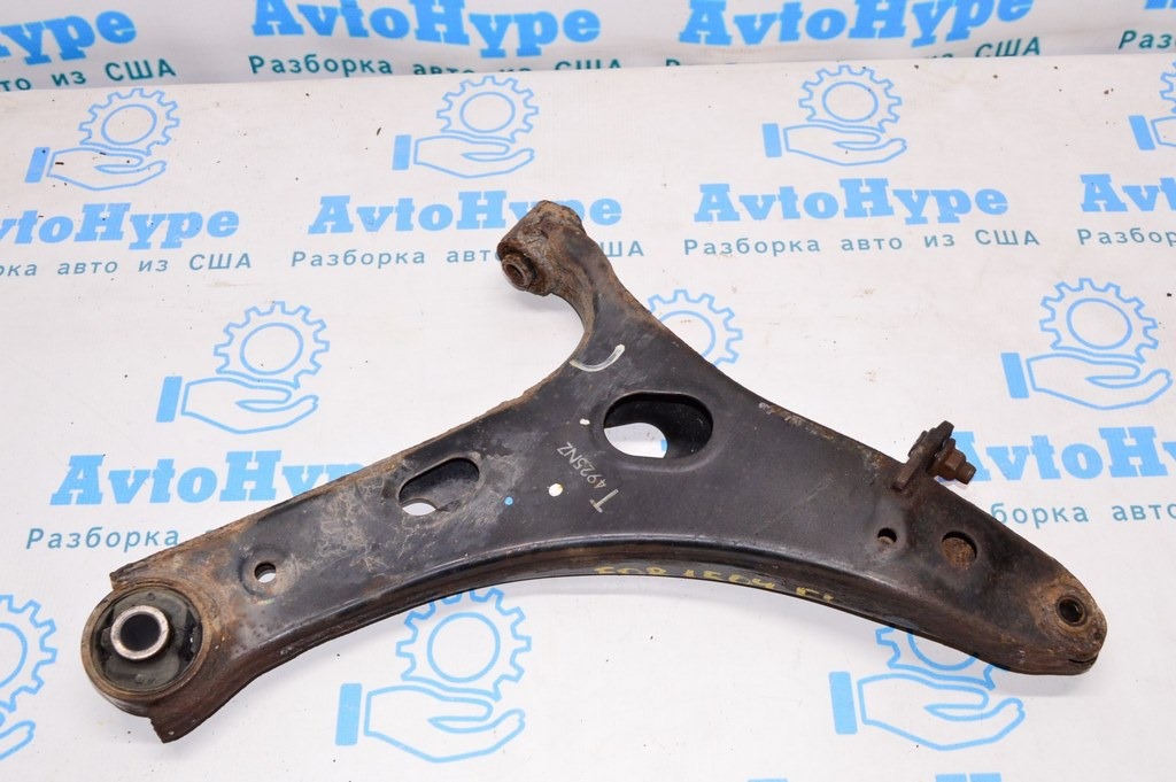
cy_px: 391
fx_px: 1224
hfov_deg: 51.3
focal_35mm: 38
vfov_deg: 35.4
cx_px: 588
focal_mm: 25
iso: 1600
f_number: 8
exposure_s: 1/60
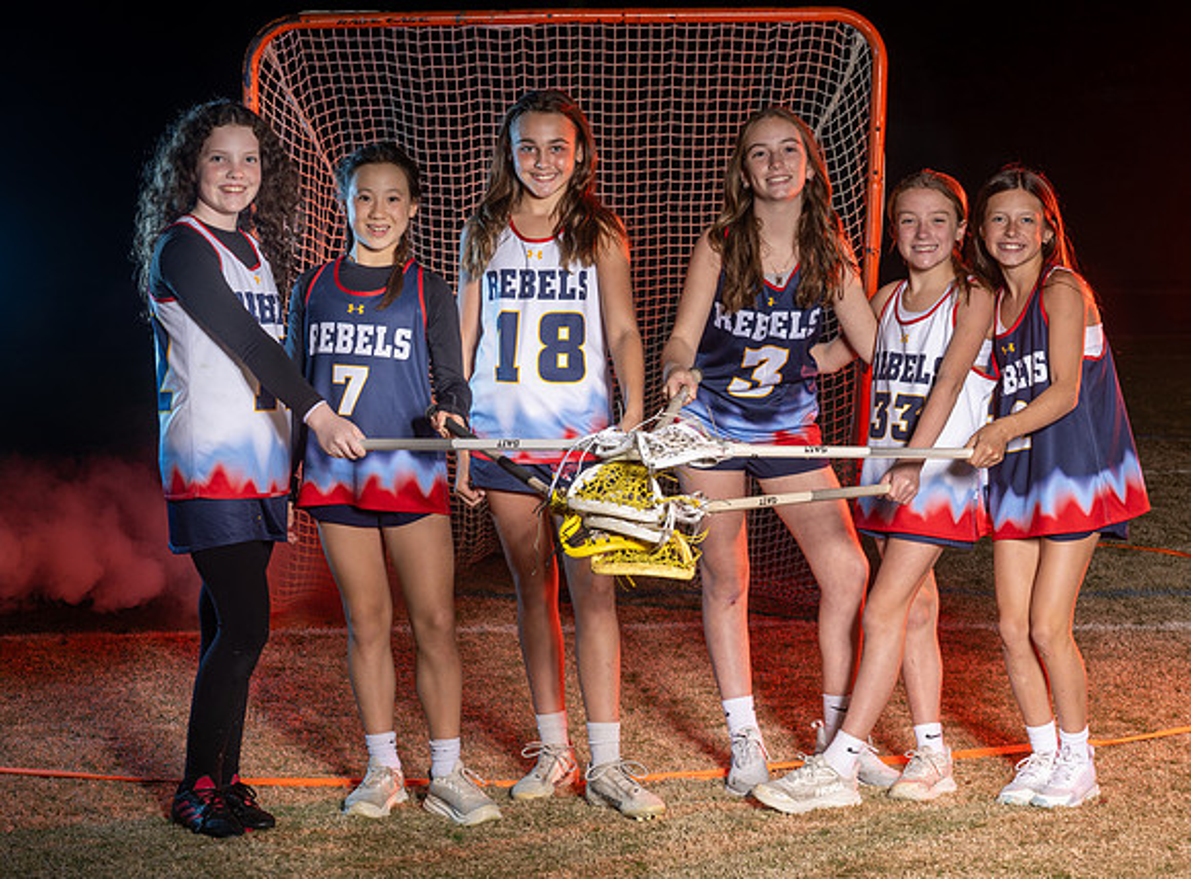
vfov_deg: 16.6
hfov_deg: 22.3
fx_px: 3018
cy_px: 426
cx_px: 745
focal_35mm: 88
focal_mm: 72
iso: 64
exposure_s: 1/200
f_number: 9
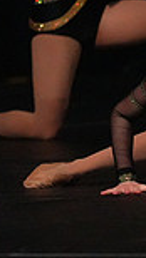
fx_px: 8101
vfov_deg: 1.8
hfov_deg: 1.0
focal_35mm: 1181
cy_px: -63
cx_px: -331
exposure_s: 1/1250
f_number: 3.5
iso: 16000
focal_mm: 300
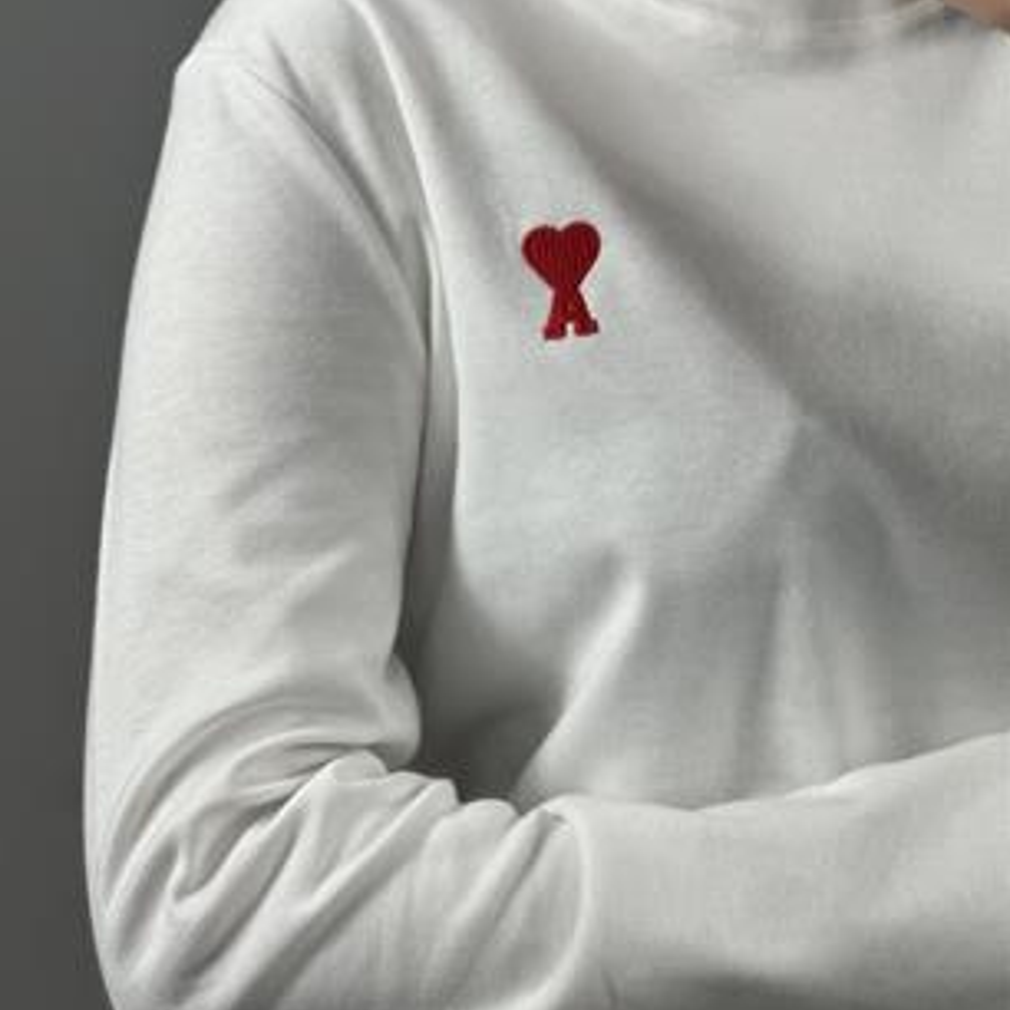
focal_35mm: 92
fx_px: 3037
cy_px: 411
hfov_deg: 18.9
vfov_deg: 18.9
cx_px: 505
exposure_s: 1/100
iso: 80
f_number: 2.8
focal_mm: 9
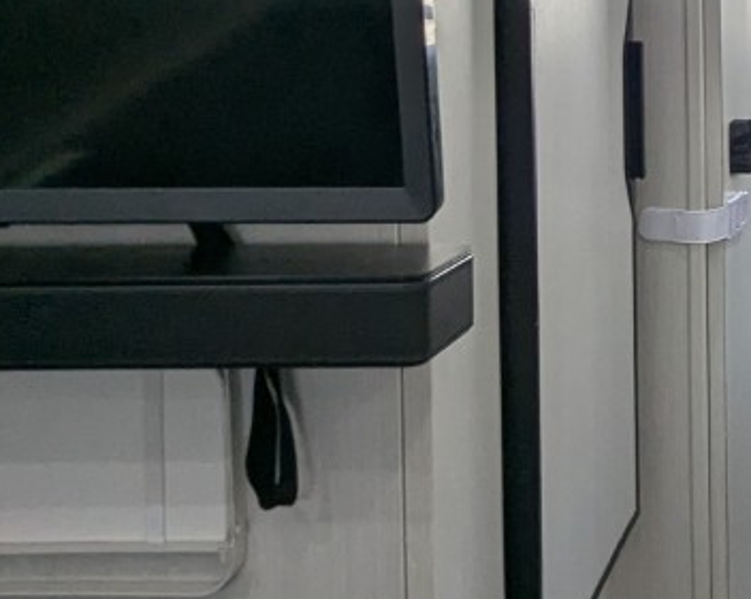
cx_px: 918
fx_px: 1377
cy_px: -28
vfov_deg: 23.3
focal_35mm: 62
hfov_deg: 26.8
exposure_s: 1/219
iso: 169
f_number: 2.2
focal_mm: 2.35
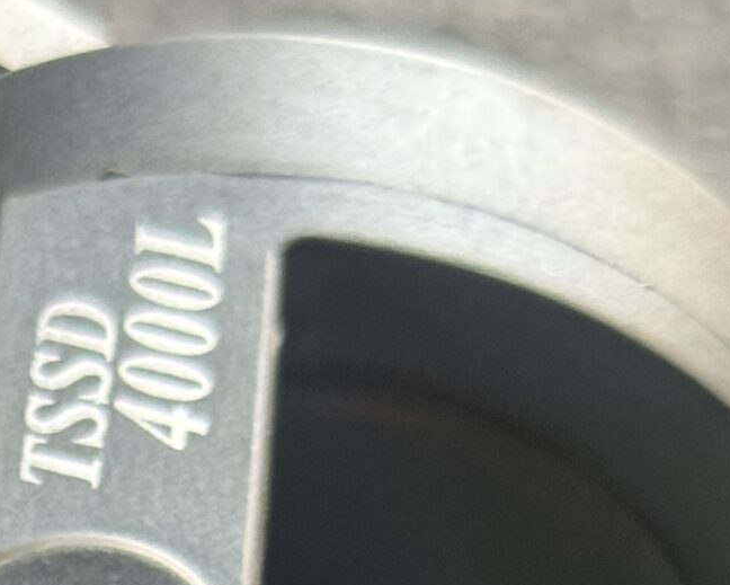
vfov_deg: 7.8
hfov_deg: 10.3
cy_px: 1359
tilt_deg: -54.9
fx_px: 3999
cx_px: -59
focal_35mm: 185
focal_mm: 6.76
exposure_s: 1/60
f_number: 1.78
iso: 125
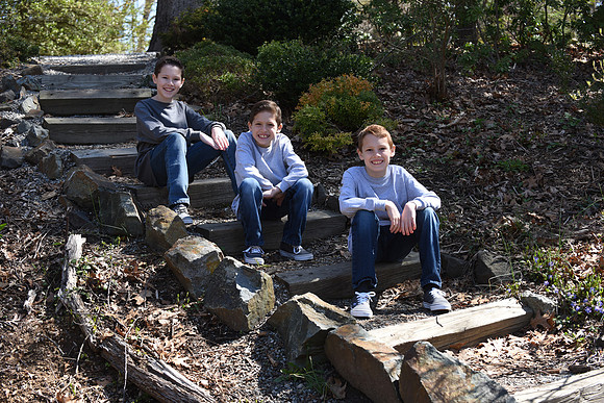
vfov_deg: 19.5
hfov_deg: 28.8
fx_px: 1175
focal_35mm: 70
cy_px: 202
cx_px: 302
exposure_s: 1/200
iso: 160
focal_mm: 70
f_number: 6.3
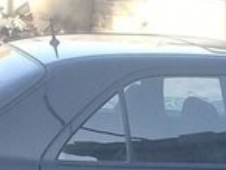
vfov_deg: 10.3
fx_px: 916
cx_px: 181
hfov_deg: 14.0
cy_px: 256
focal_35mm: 140
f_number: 2.2
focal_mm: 3.3
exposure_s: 1/150
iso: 50
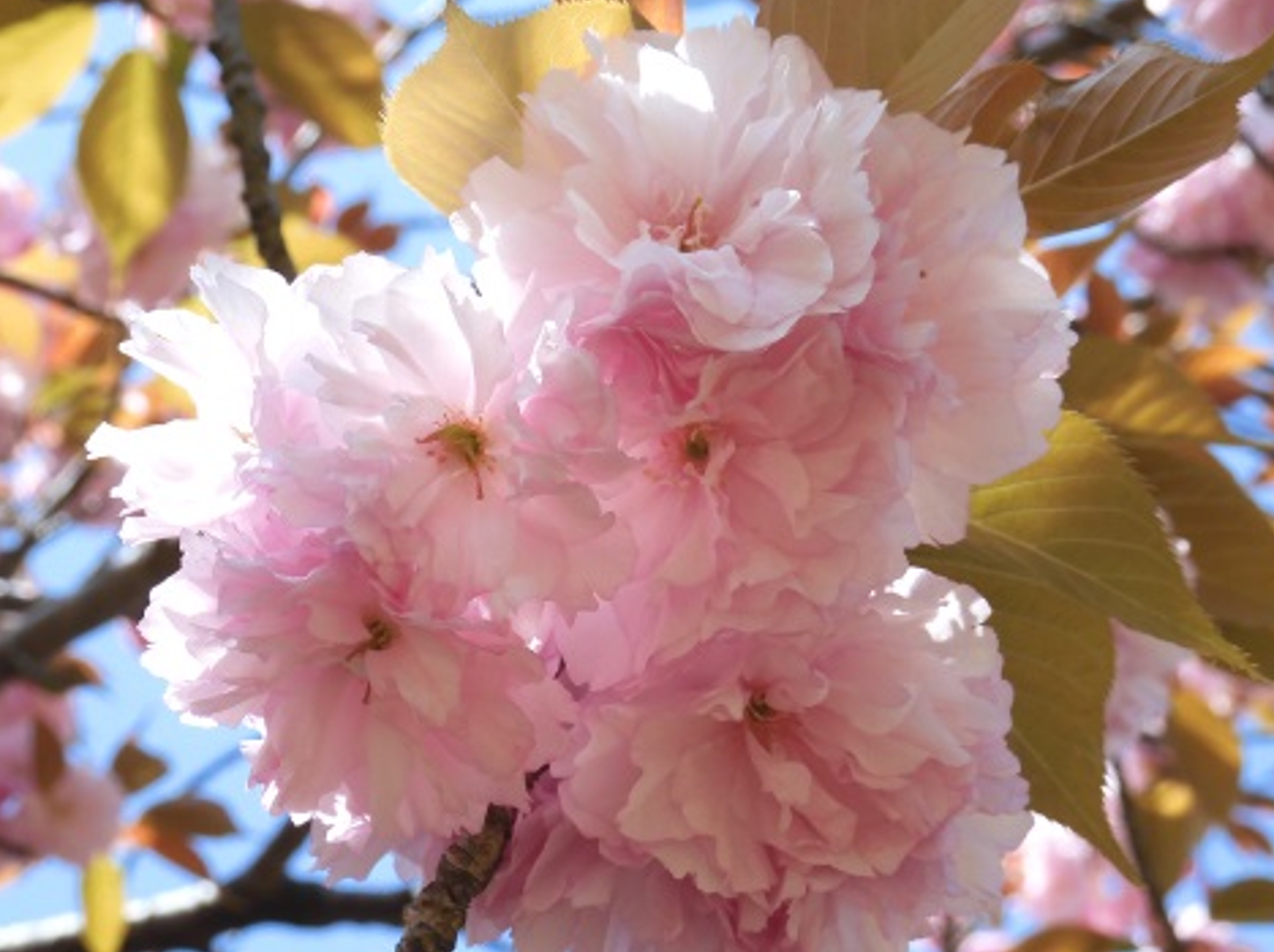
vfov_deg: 15.1
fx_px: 3603
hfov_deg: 20.1
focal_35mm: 98
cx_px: 636
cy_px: 511
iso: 100
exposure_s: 1/250
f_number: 5
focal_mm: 15.2
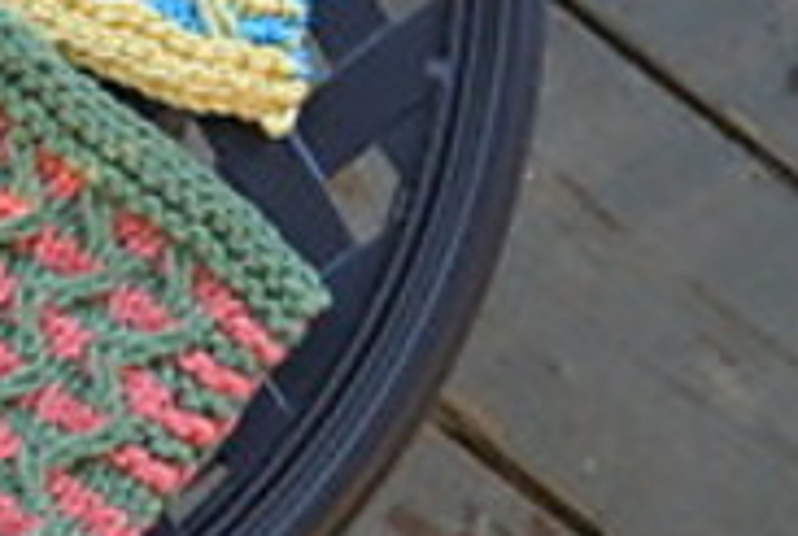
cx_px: -397
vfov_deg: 8.9
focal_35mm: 154
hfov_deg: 12.6
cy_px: -94
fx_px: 3422
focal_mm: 16.6
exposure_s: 1/125
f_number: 4.2
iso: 800
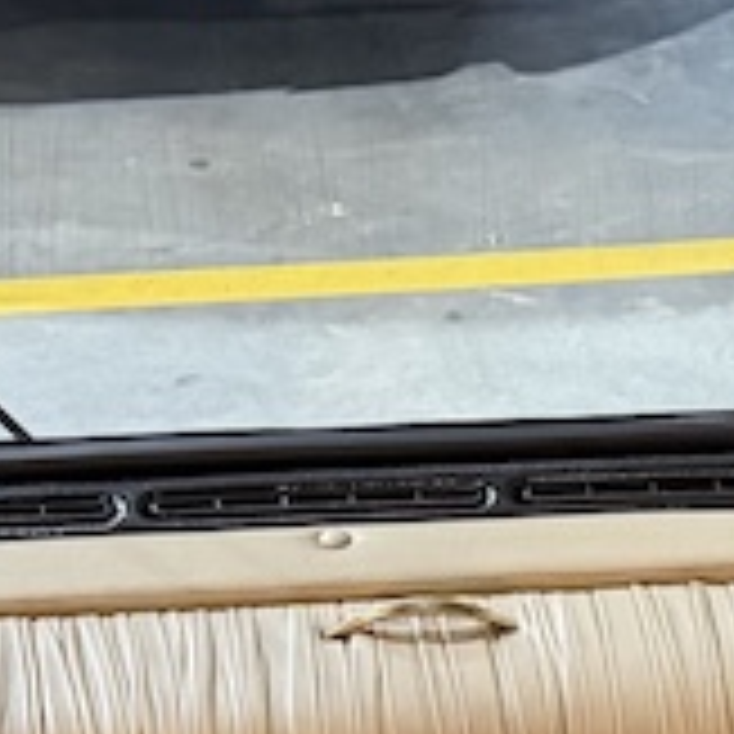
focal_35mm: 130
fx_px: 3119
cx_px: 675
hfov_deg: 13.3
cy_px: 1144
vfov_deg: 12.7
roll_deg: -2.4
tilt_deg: -44.9
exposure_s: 1/40
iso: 800
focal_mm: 6.76
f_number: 1.78
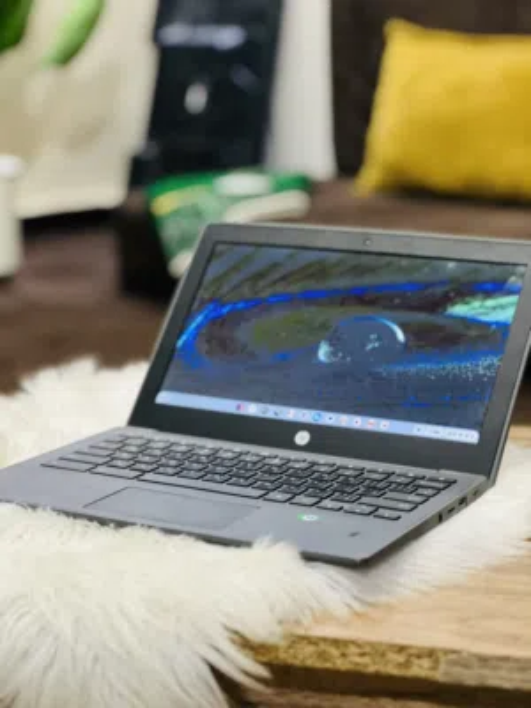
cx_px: 266
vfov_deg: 25.3
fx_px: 1575
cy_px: 354
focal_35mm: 77
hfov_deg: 19.1
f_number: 2.8
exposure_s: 1/14
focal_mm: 9
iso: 640
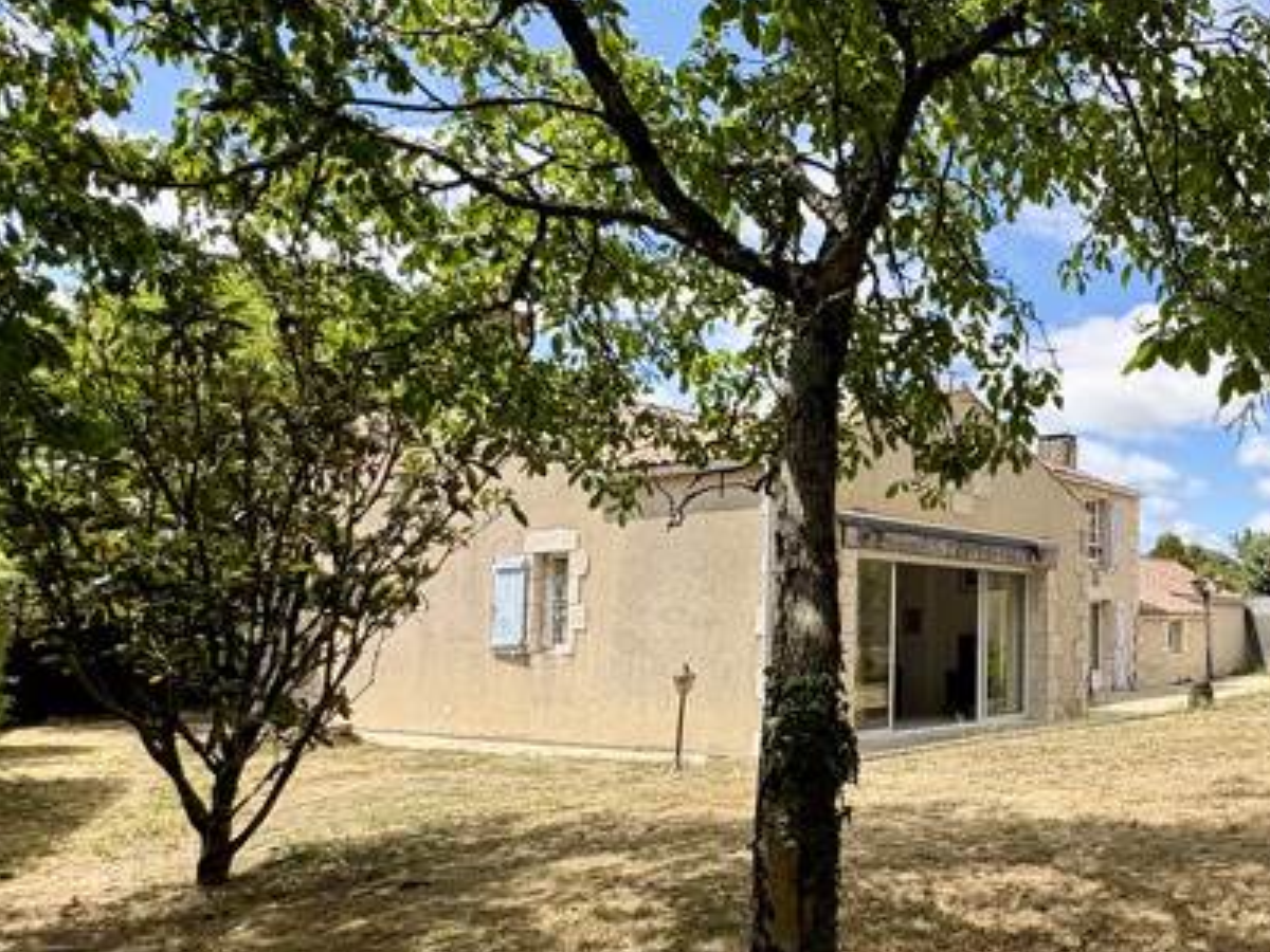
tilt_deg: +5.0
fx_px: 1027
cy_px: 562
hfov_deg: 55.9
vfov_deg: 49.5
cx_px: 1114
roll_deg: +0.2
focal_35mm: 28
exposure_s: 1/1420
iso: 50
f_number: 2.2
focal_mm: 2.22
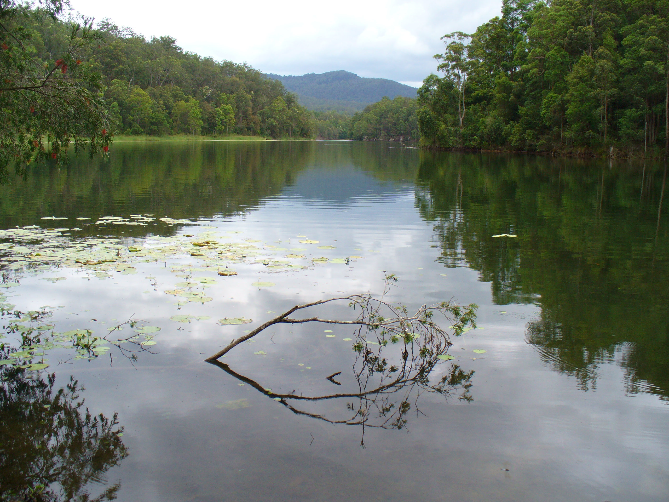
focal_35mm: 37
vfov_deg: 38.7
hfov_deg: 50.1
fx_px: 715
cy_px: 251
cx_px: 334
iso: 80
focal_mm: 6.1
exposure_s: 1/125
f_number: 5.6
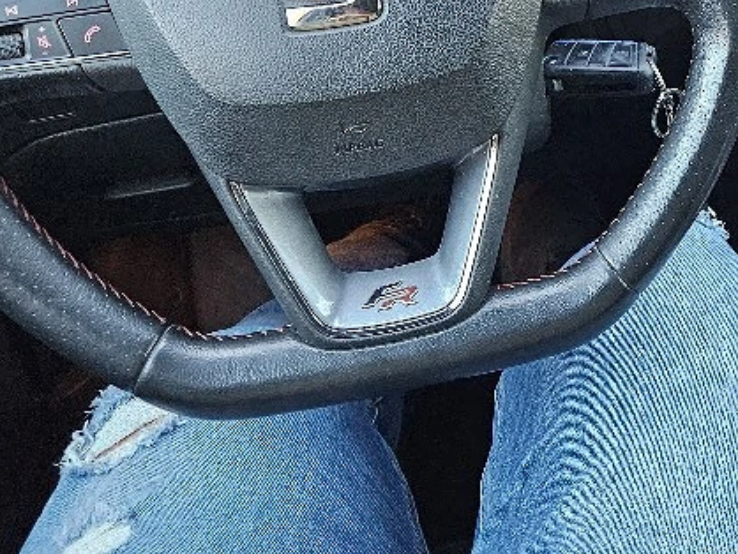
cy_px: 42
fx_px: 1173
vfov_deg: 25.6
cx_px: 745
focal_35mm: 55
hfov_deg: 32.1
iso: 640
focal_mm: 5.4
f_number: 1.8
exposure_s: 1/50
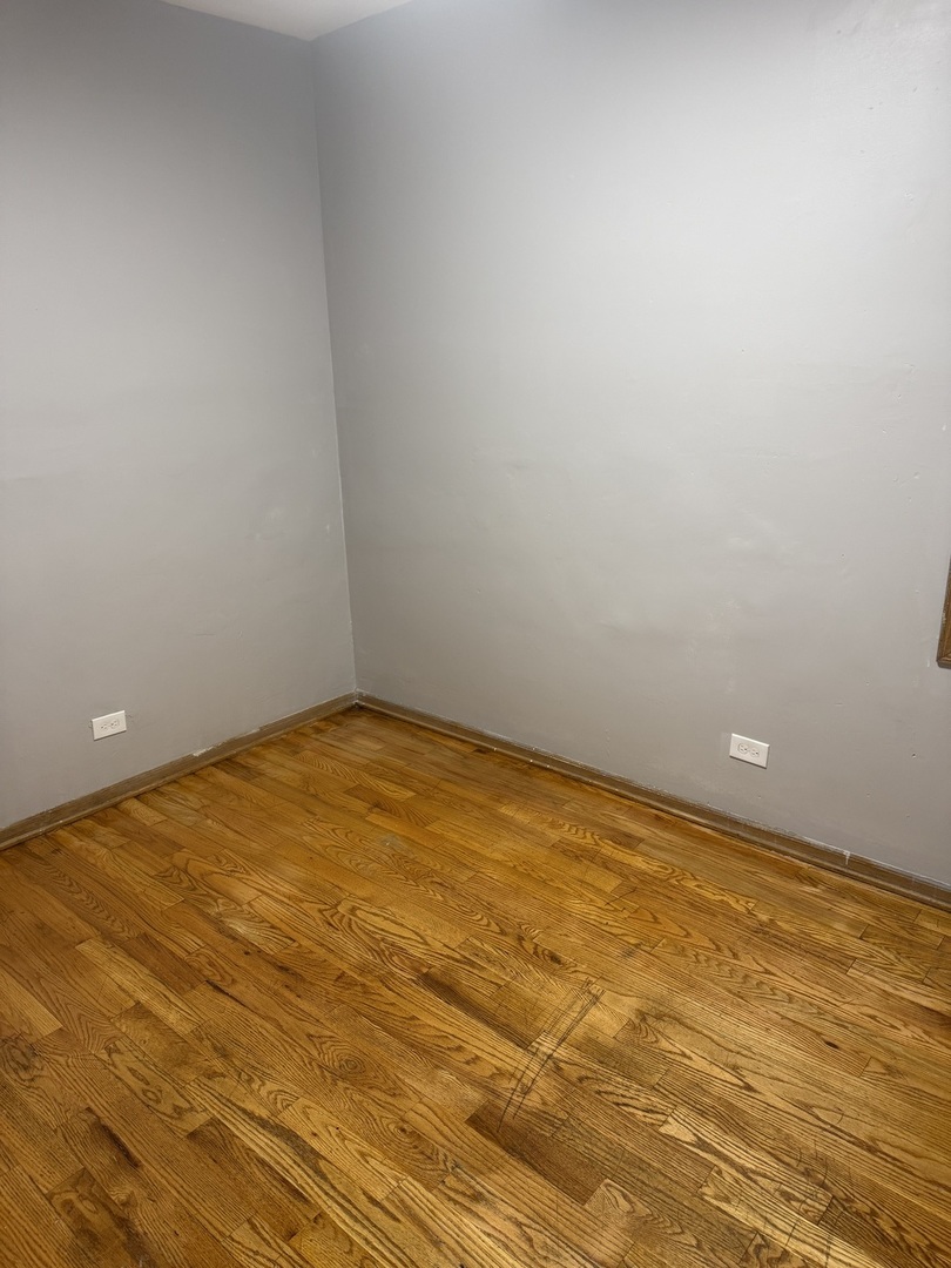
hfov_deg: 56.8
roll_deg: +1.5
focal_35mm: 24
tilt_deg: -13.5
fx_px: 879
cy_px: 634
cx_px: 476
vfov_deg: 71.6
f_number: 1.78
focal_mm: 6.76
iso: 125
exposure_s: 1/60
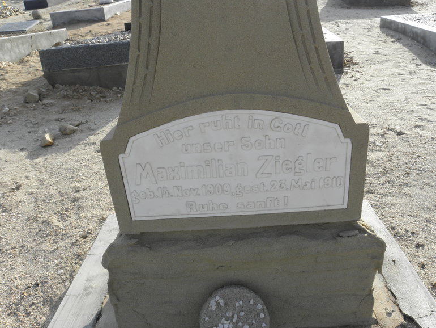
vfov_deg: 51.4
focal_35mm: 27
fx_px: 340
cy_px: 165
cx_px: 217
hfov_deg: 65.3
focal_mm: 4.6
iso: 64
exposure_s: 1/125
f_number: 5.6
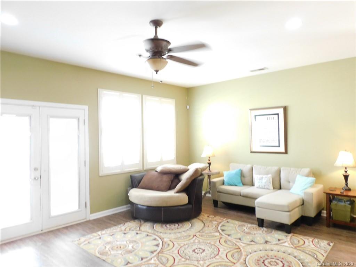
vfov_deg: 56.8
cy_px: 134
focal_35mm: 24
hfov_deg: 71.6
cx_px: 178
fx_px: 247
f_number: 3.3
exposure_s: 1/20
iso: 400
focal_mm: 4.3
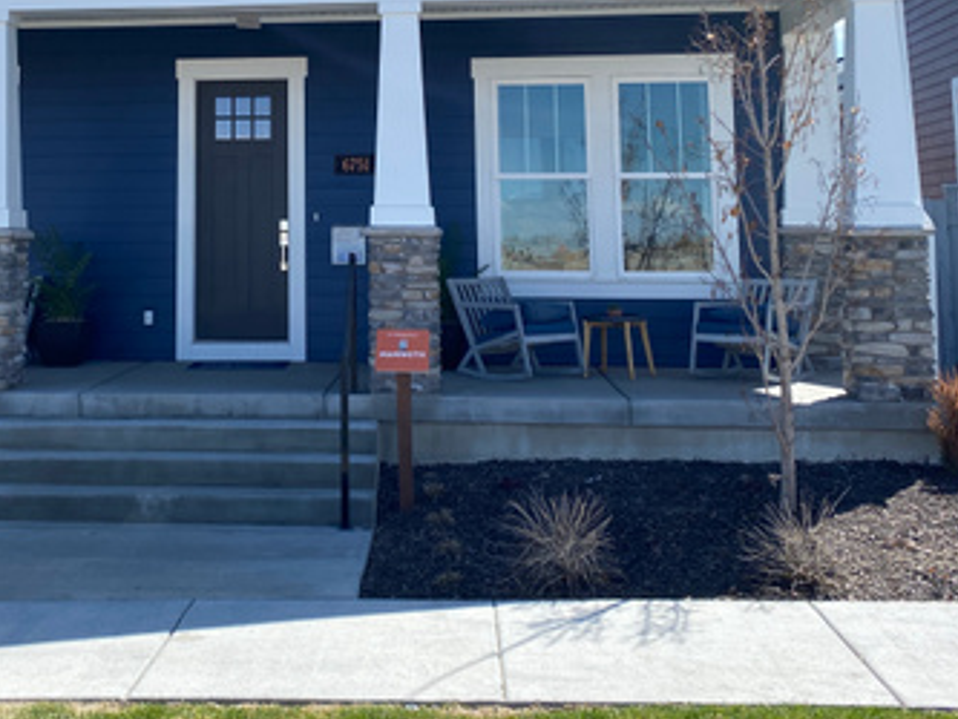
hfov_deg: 37.6
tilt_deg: +5.0
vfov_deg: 28.3
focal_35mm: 50
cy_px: 104
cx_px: 285
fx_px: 1384
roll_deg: +1.0
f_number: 1.8
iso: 32
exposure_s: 1/2410
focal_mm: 4.25
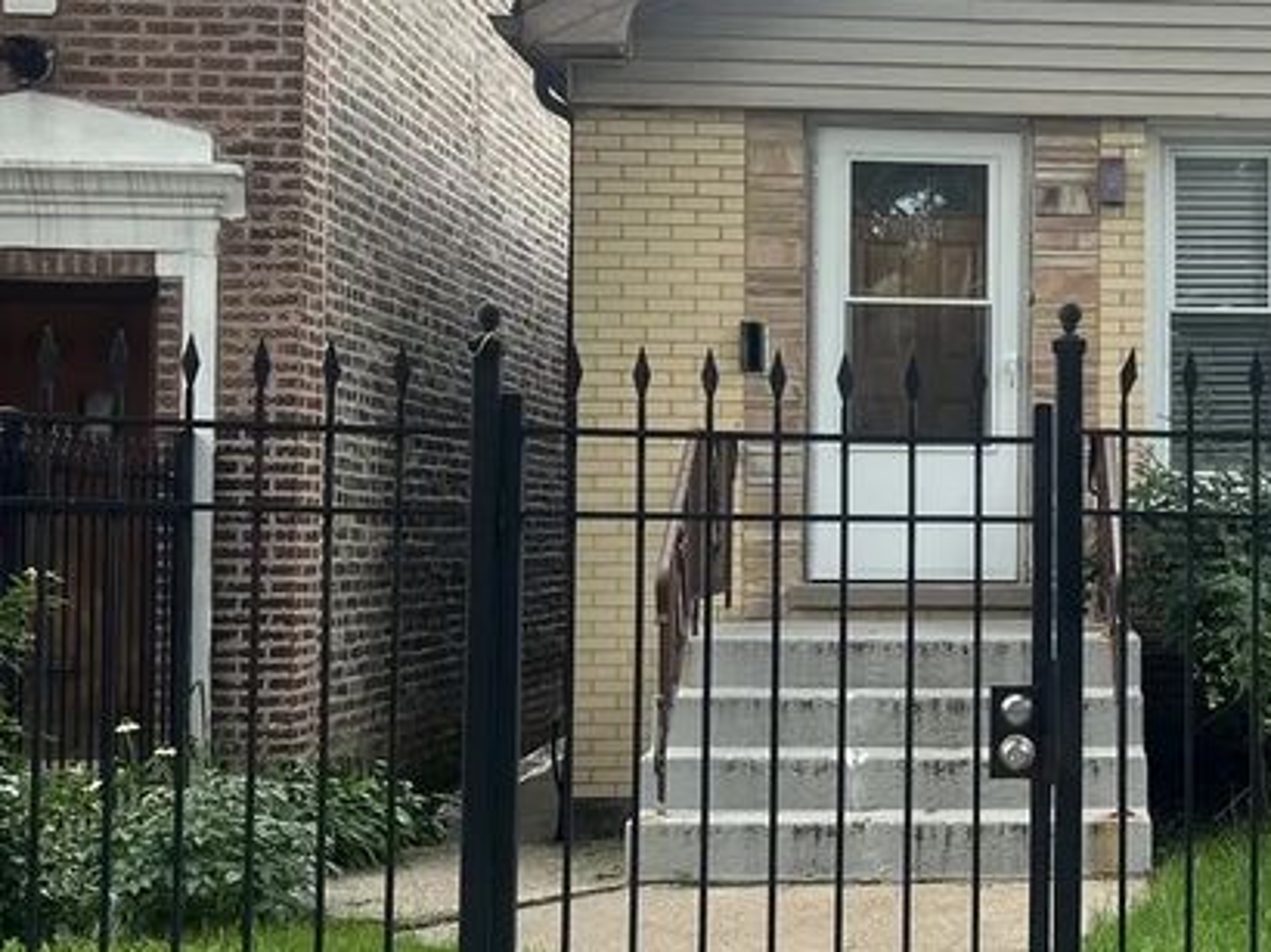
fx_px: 2385
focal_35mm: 65
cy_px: 462
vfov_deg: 22.6
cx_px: 1215
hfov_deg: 28.3
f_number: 1.5
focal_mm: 5.7
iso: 100
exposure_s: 1/121
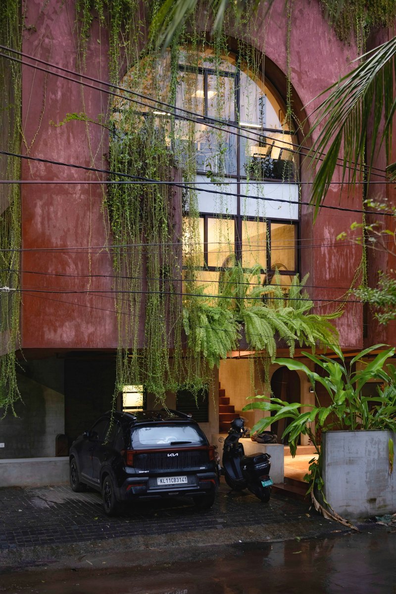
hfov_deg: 32.6
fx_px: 676
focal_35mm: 41
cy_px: 297
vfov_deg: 47.4
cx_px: 198
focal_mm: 41
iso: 400
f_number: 2.8
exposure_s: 1/15
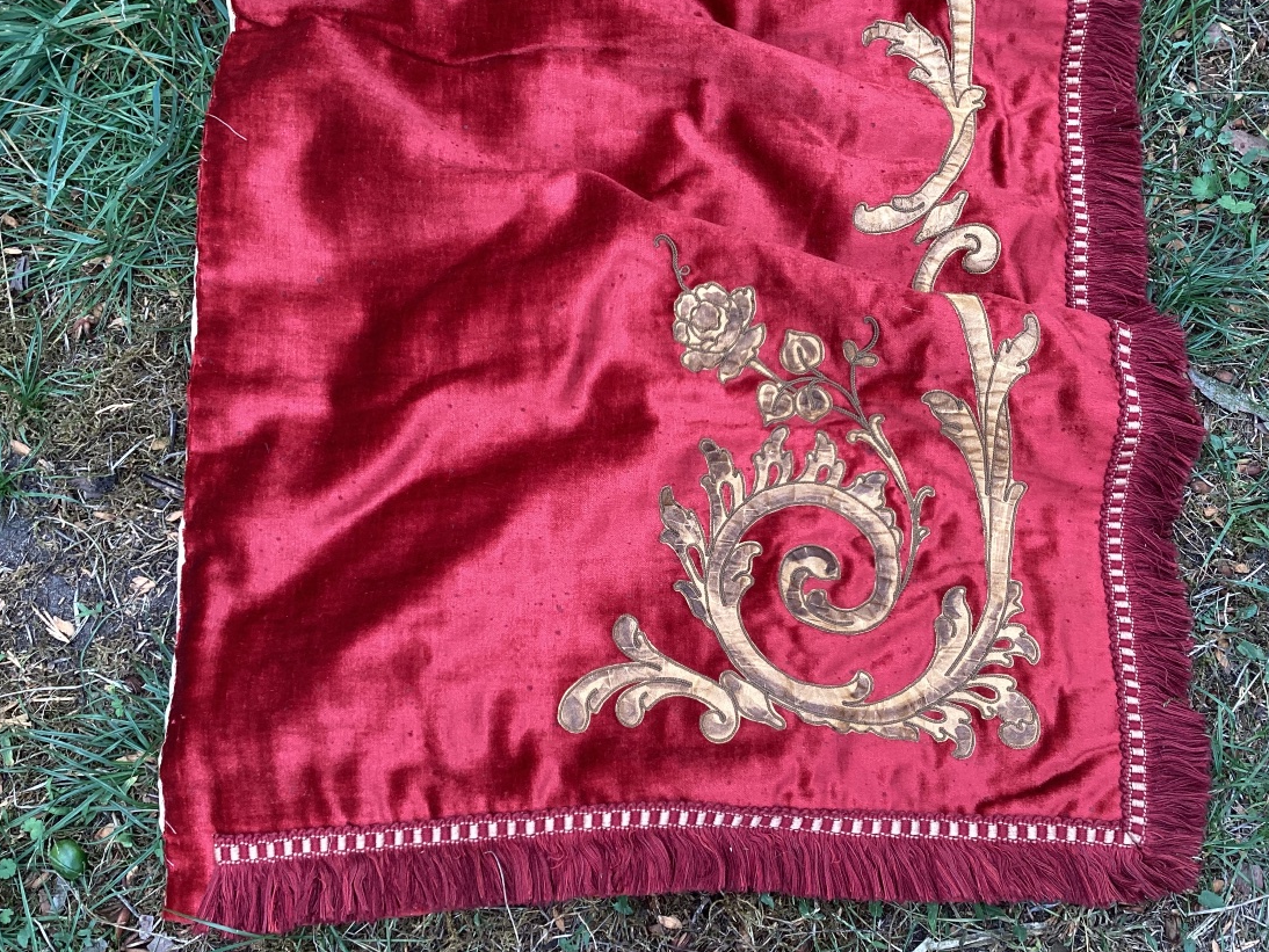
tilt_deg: -80.0
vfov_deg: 41.8
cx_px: 669
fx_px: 1247
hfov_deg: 53.9
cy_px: 508
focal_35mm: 34
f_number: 2.4
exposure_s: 1/120
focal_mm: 3.3
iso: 40
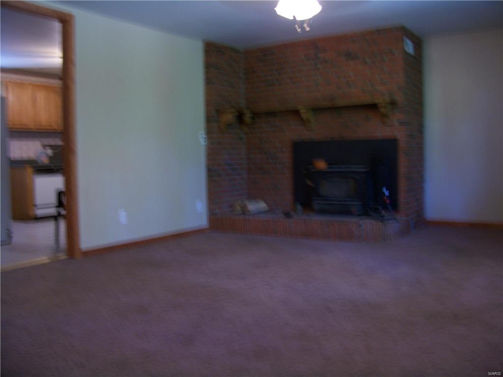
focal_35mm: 36
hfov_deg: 51.4
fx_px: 523
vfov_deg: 39.7
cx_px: 252
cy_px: 188
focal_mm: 5.85
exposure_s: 1/2
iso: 64
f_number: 2.8
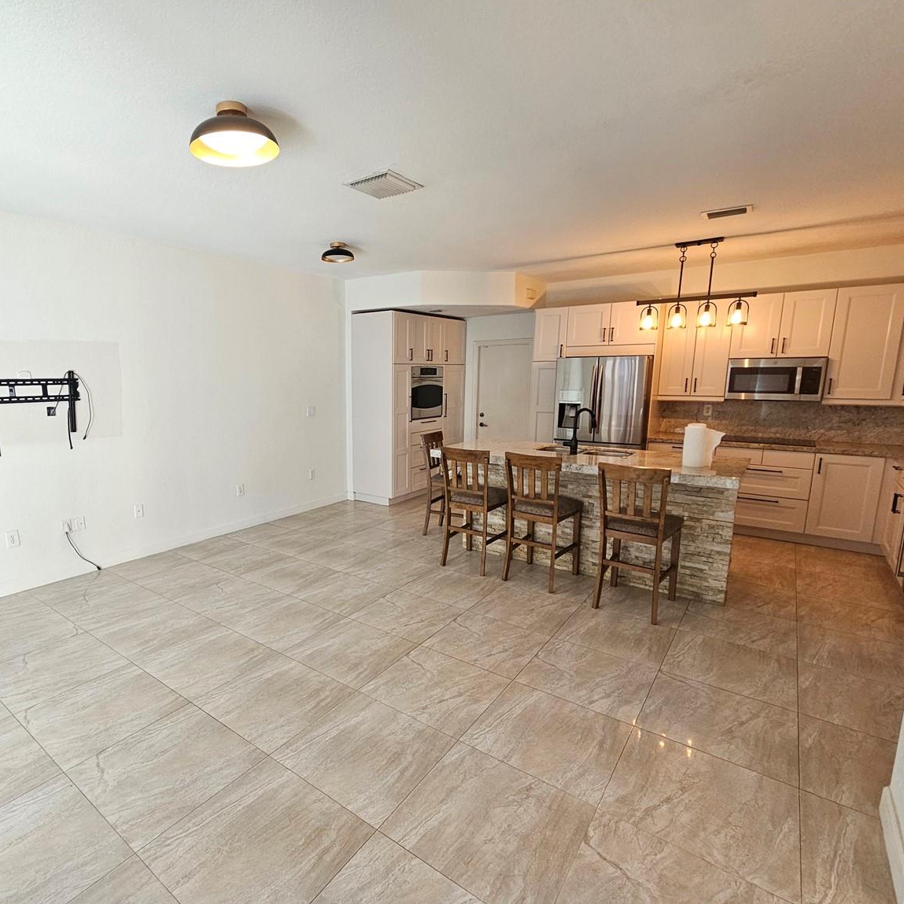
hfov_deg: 86.4
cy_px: 465
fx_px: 473
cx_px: 363
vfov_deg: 87.4
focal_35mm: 16
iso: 200
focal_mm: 2.2
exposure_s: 1/60
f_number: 2.2
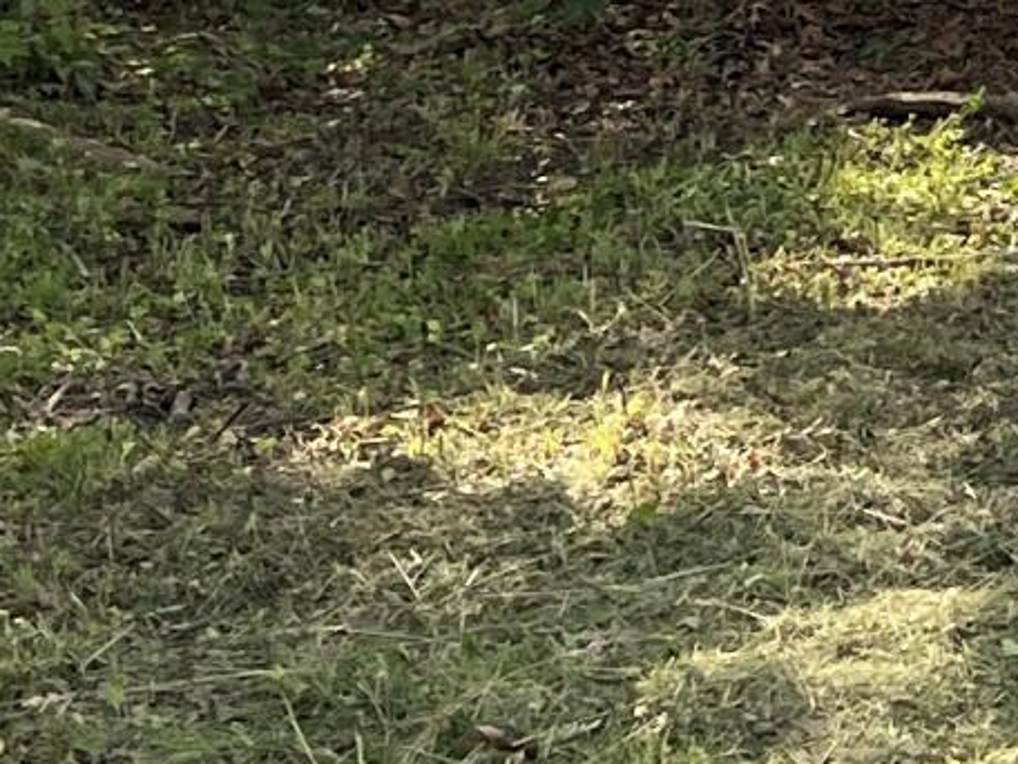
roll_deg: +0.7
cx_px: 1668
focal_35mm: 171
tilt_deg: -2.8
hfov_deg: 11.0
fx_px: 5029
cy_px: -453
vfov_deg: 8.5
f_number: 1.6
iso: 50
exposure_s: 1/467
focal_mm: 5.1
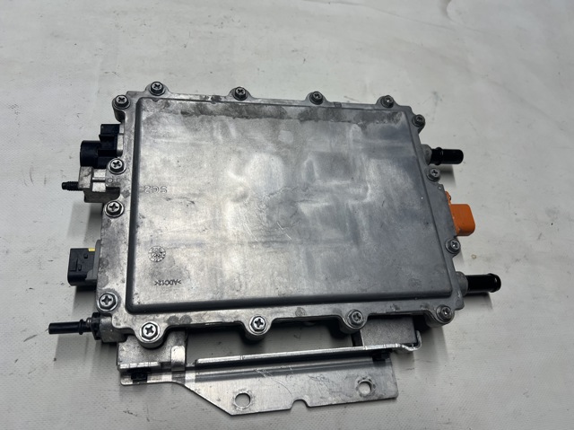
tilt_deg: -62.5
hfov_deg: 67.3
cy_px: 215
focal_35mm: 26
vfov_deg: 53.0
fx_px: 431
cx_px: 287
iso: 50
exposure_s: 1/100
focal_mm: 5.7
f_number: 1.5
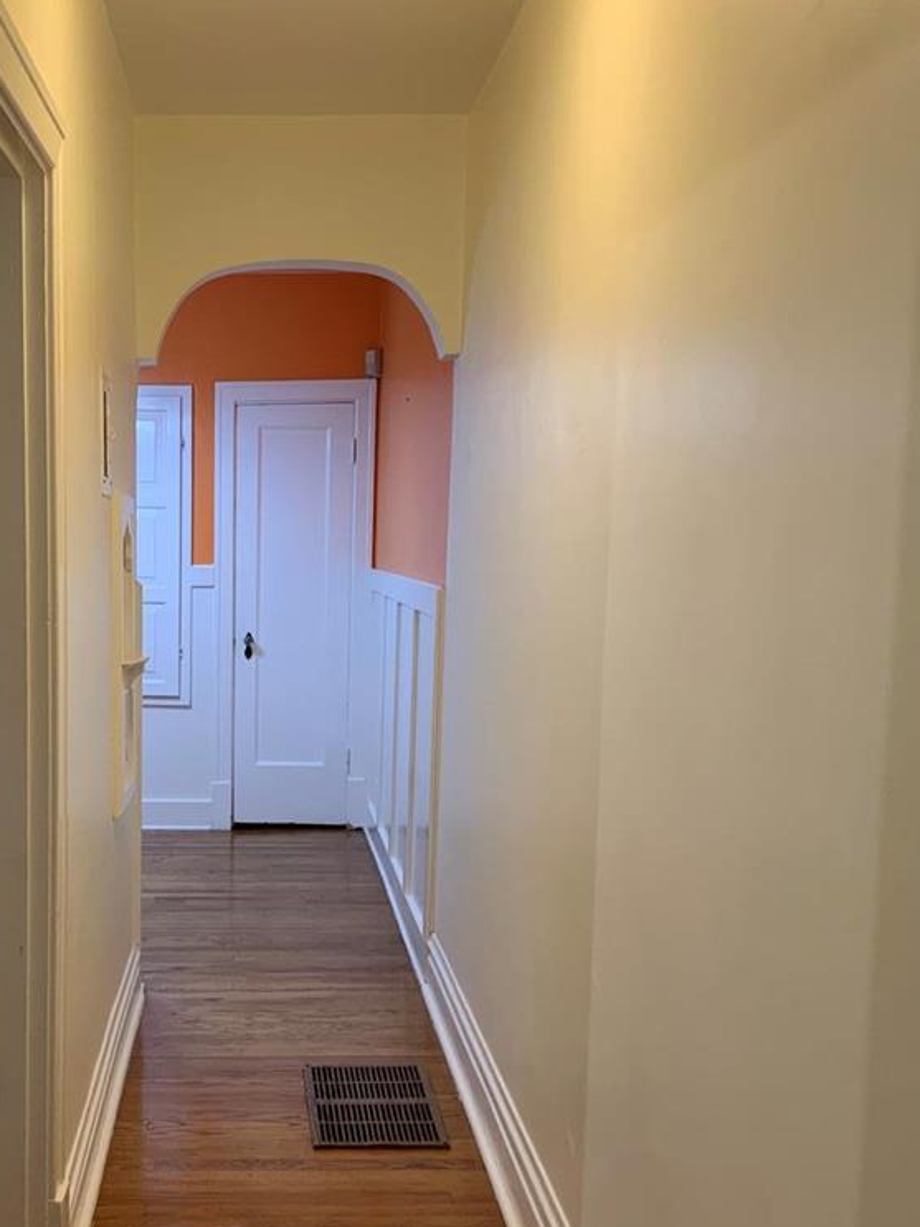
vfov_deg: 44.7
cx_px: 276
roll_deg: -0.7
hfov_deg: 33.9
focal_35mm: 42
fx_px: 1489
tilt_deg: -5.7
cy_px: 708
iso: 100
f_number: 1.8
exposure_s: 1/60
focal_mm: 4.25
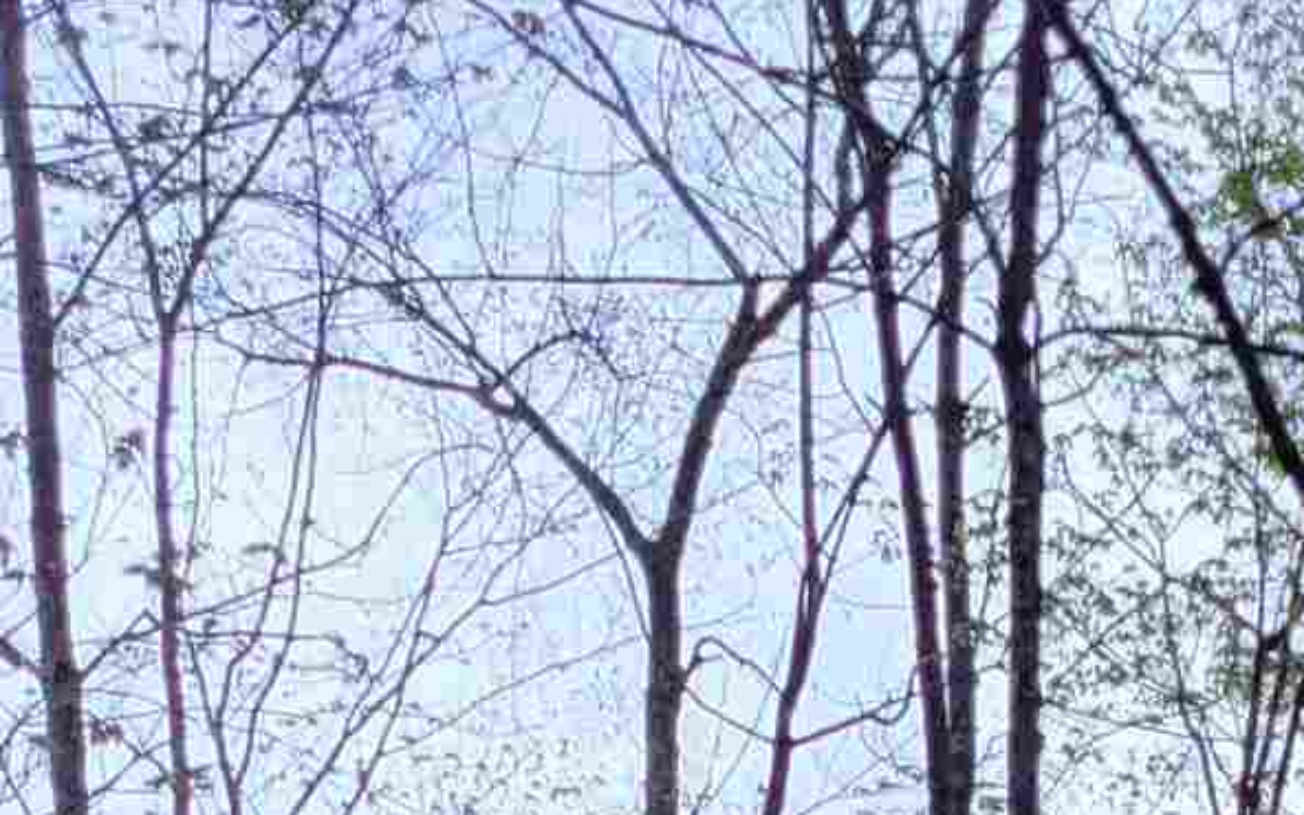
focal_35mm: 143
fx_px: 5082
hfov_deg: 13.9
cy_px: 2427
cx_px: 1850
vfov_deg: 7.9
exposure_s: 1/444
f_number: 1.8
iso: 40
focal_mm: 5.4
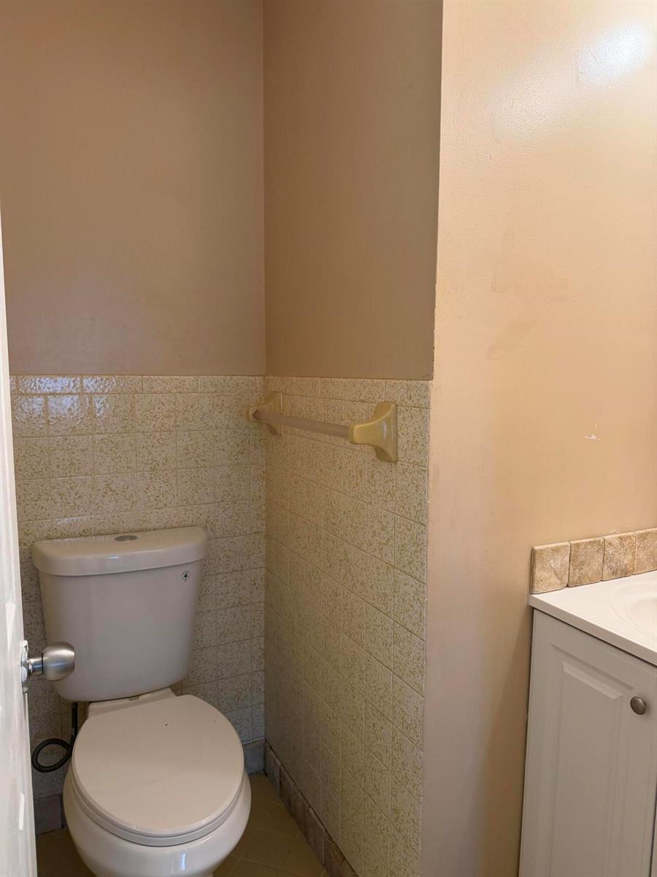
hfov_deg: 56.8
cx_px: 328
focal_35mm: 24
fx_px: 607
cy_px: 438
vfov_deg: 71.6
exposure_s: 1/60
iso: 160
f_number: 1.78
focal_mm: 6.76
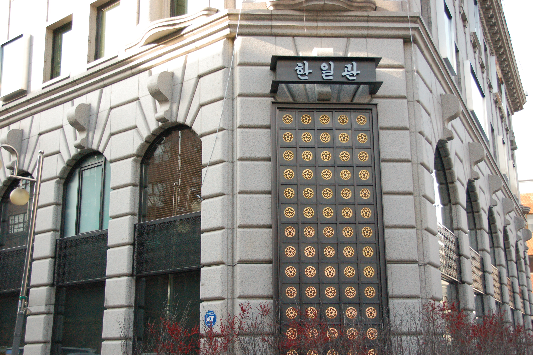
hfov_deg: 45.0
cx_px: 266
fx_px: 643
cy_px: 178
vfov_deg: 30.8
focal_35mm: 44
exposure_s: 1/1250
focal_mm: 29
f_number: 4.2
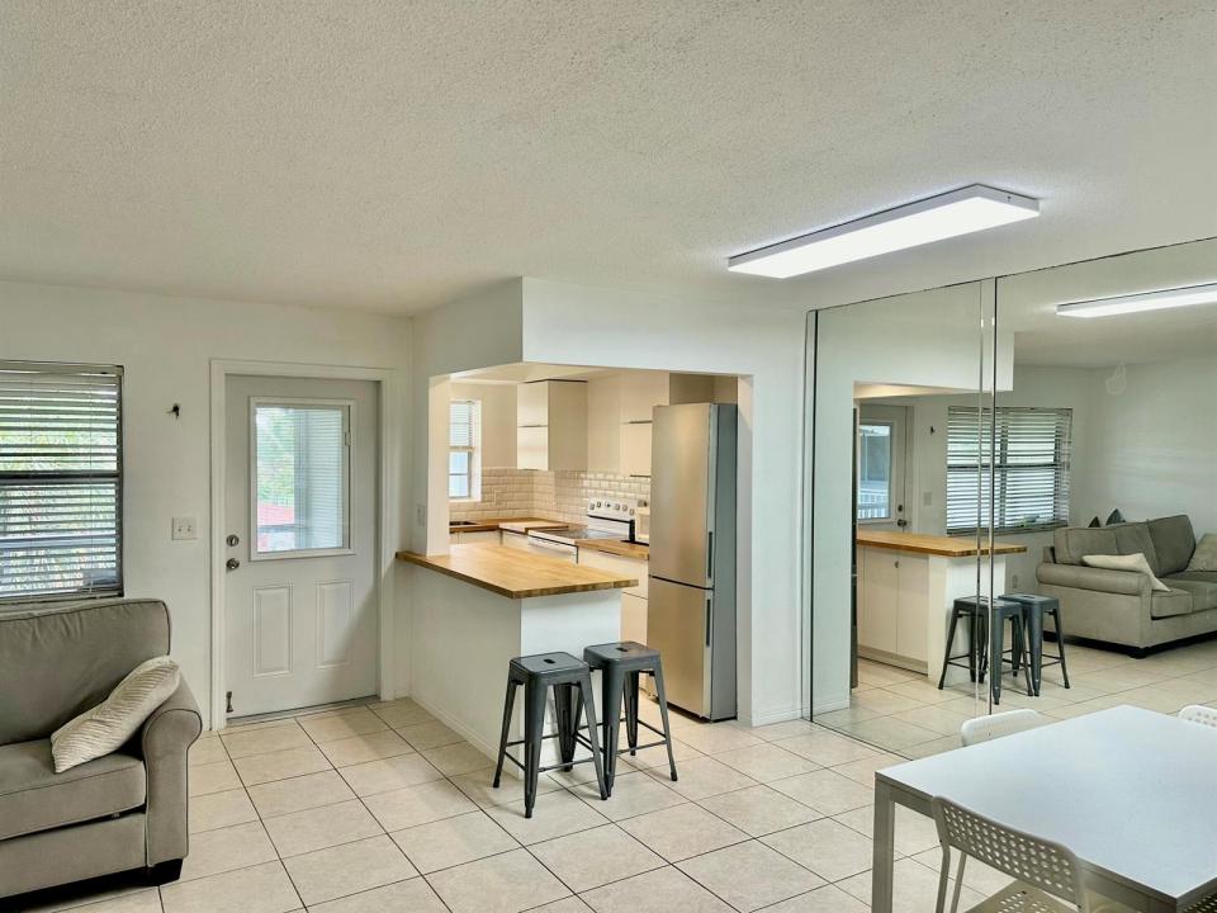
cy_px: 456
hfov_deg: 71.6
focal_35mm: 24
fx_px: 844
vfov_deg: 56.8
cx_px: 608
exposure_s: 1/120
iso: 125
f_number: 1.78
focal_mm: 6.86
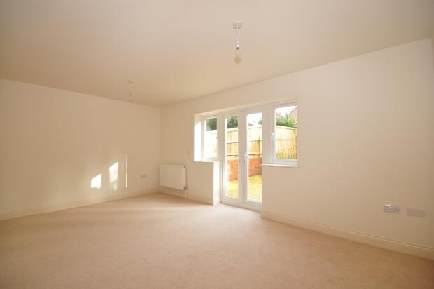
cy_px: 144
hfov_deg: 100.4
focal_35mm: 15
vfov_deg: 77.2
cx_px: 217
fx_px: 181
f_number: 8
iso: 200
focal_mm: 10
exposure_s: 1/13
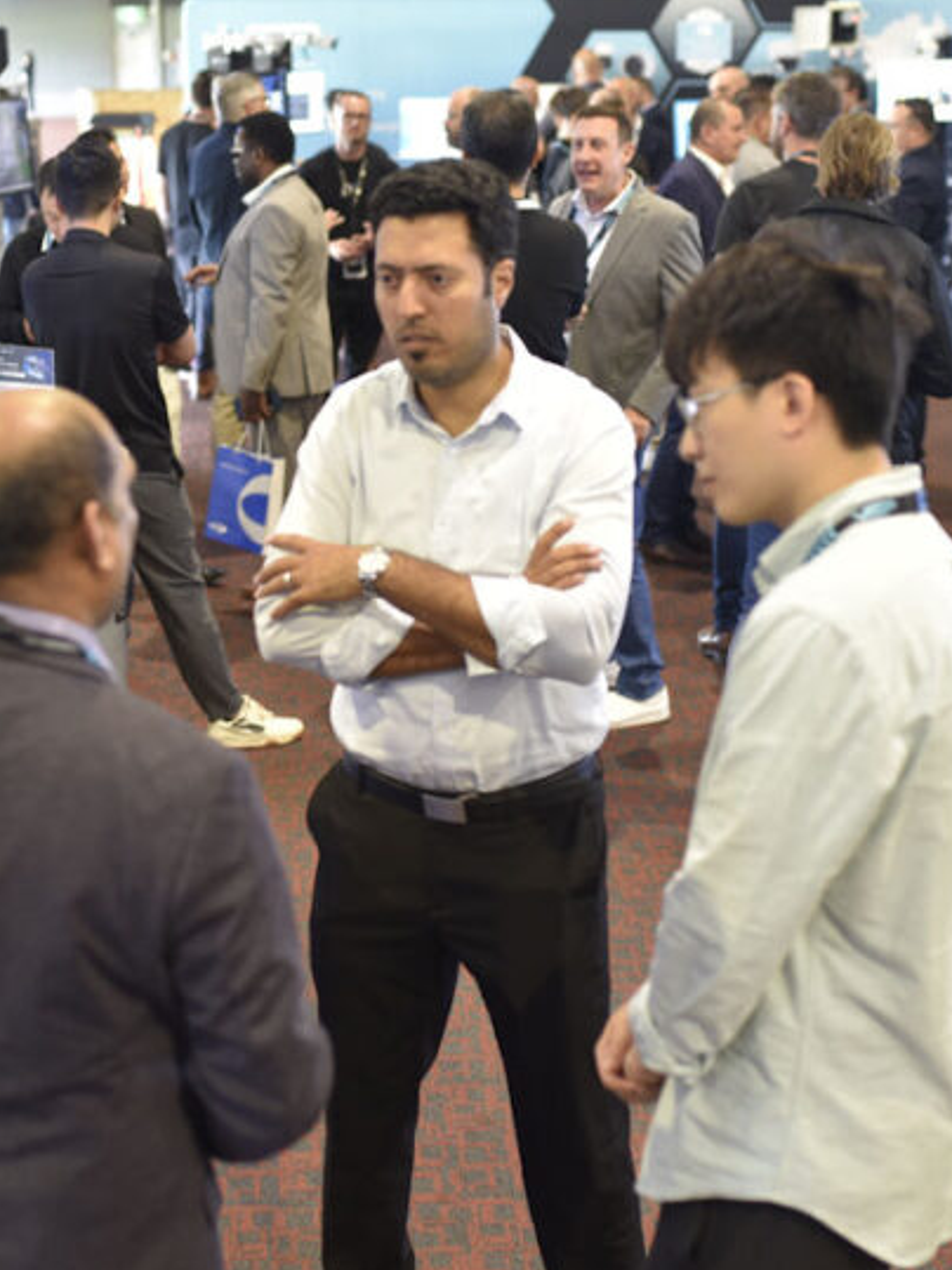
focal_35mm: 64
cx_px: 358
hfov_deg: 22.9
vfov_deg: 30.3
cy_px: 634
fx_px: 2348
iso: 800
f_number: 2
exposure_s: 1/60
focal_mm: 35
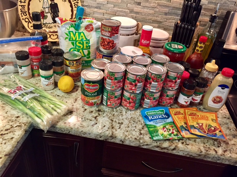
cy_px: 88
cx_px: 118
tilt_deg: -36.7
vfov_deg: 48.2
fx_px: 199
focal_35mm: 29
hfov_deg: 61.7
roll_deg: -8.1
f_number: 2.2
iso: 250
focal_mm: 4.15
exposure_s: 1/24
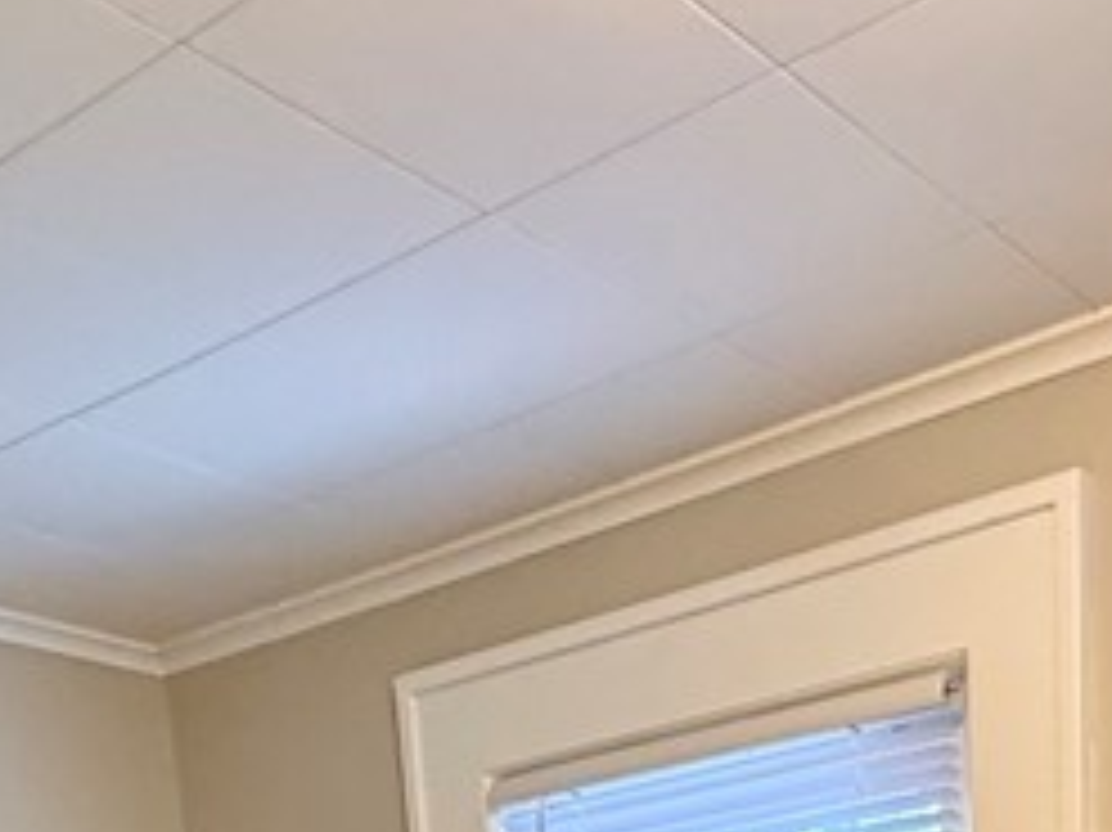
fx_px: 1862
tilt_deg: -11.4
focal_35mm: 58
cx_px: 819
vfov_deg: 17.8
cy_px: 1655
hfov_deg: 32.7
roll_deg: +2.2
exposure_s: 1/60
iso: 320
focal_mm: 2.22
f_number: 2.2
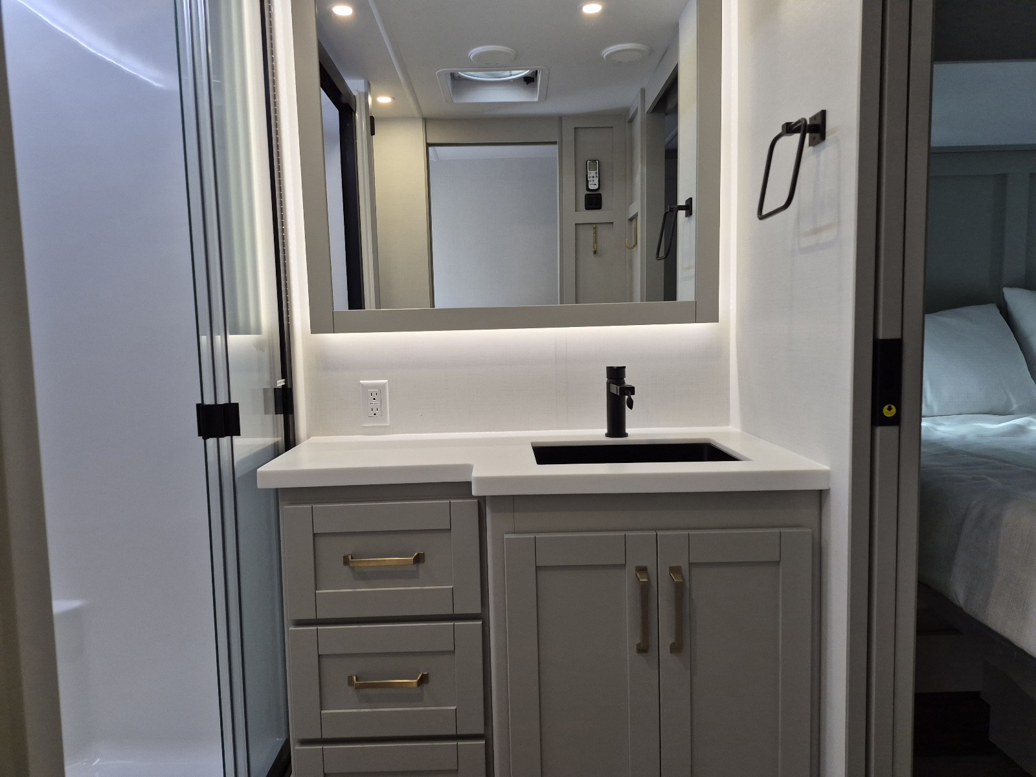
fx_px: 688
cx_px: 518
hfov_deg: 73.9
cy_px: 388
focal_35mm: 23
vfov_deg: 58.9
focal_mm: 5.4
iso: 200
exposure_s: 1/182
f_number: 1.8
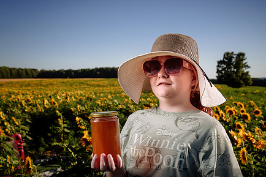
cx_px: 123
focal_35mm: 44
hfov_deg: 44.5
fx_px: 325
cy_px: 105
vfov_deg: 30.4
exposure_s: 1/250
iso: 64
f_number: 6.3
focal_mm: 32
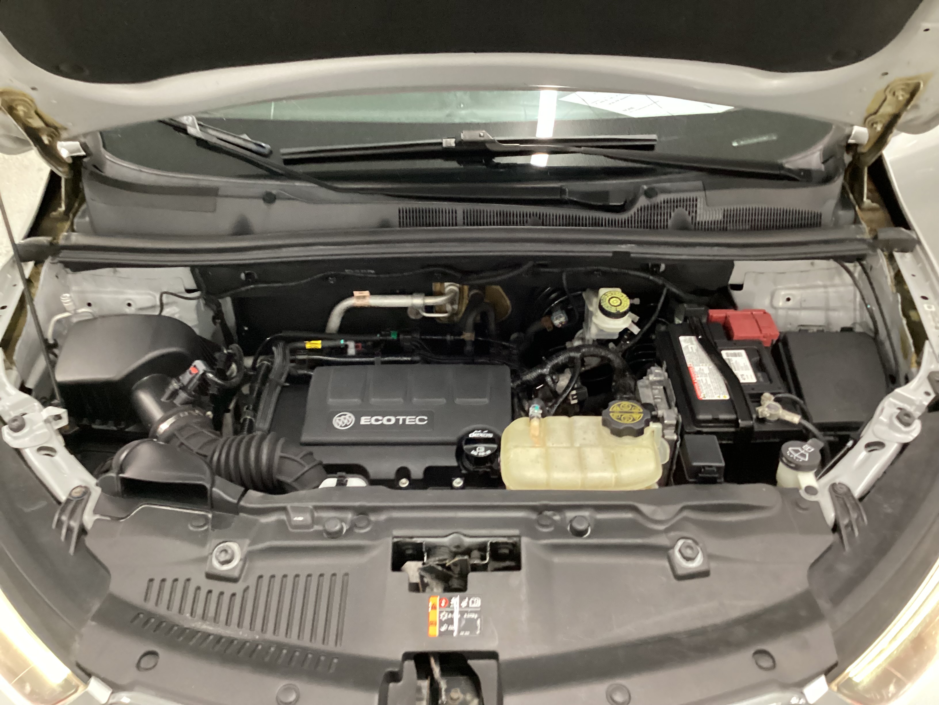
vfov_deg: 45.4
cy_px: 352
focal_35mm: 31
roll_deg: +2.0
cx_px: 470
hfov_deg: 58.4
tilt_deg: -36.1
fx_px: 841
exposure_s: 1/30
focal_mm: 3.3
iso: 640
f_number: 2.4
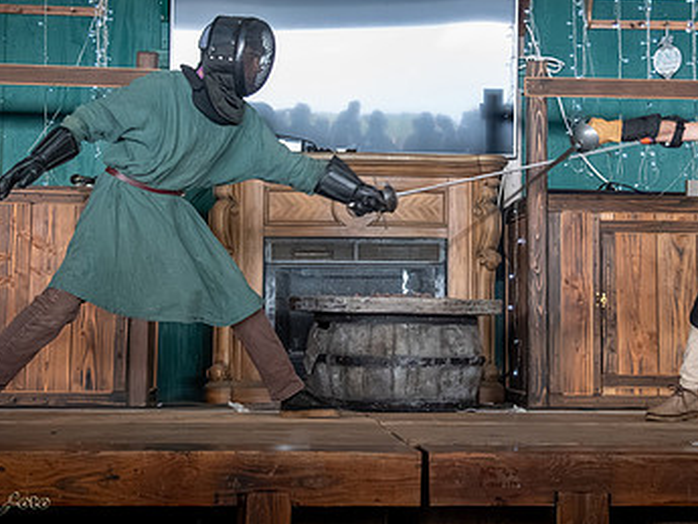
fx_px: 1614
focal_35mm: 80
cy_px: 160
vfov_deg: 18.4
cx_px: 417
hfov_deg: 24.4
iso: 8000
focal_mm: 38
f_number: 5.6
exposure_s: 1/320
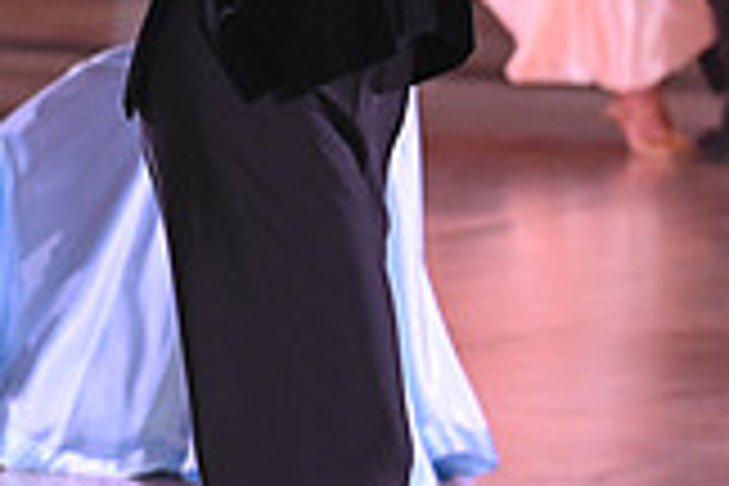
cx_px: -302
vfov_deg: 2.8
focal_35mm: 484
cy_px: -304
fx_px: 9800
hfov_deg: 4.2
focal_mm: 135
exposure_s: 1/200
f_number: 5.6
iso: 1600
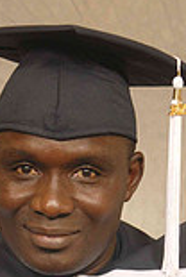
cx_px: 71
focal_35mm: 195
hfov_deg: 7.1
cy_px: 248
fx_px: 1508
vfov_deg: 10.4
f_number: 5
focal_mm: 45
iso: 200
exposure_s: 1/125
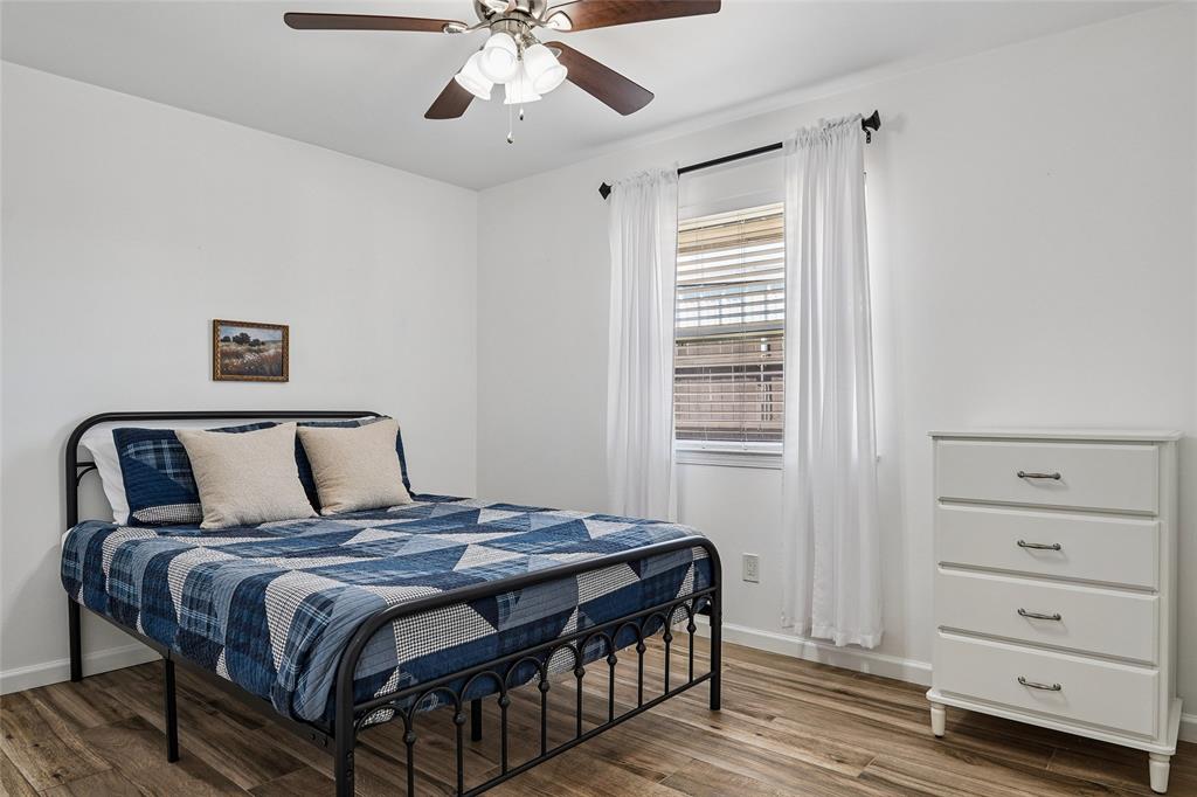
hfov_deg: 81.2
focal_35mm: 21
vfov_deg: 59.5
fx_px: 698
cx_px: 598
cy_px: 398
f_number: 9
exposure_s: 1/6
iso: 100
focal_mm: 14
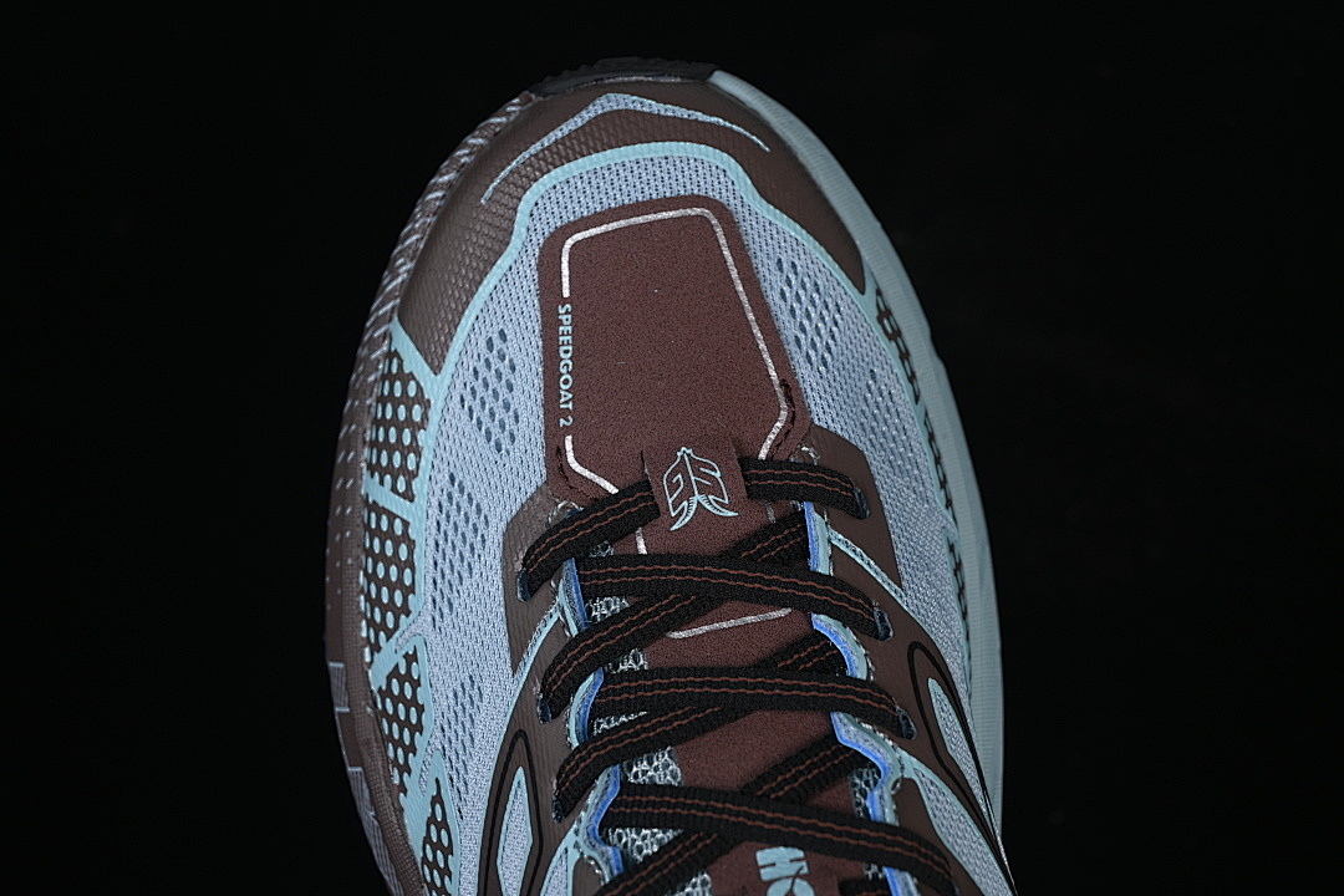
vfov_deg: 18.2
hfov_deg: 27.0
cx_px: 672
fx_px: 2800
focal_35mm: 75
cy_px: 448
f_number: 7.1
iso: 160
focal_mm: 50
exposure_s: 1/60
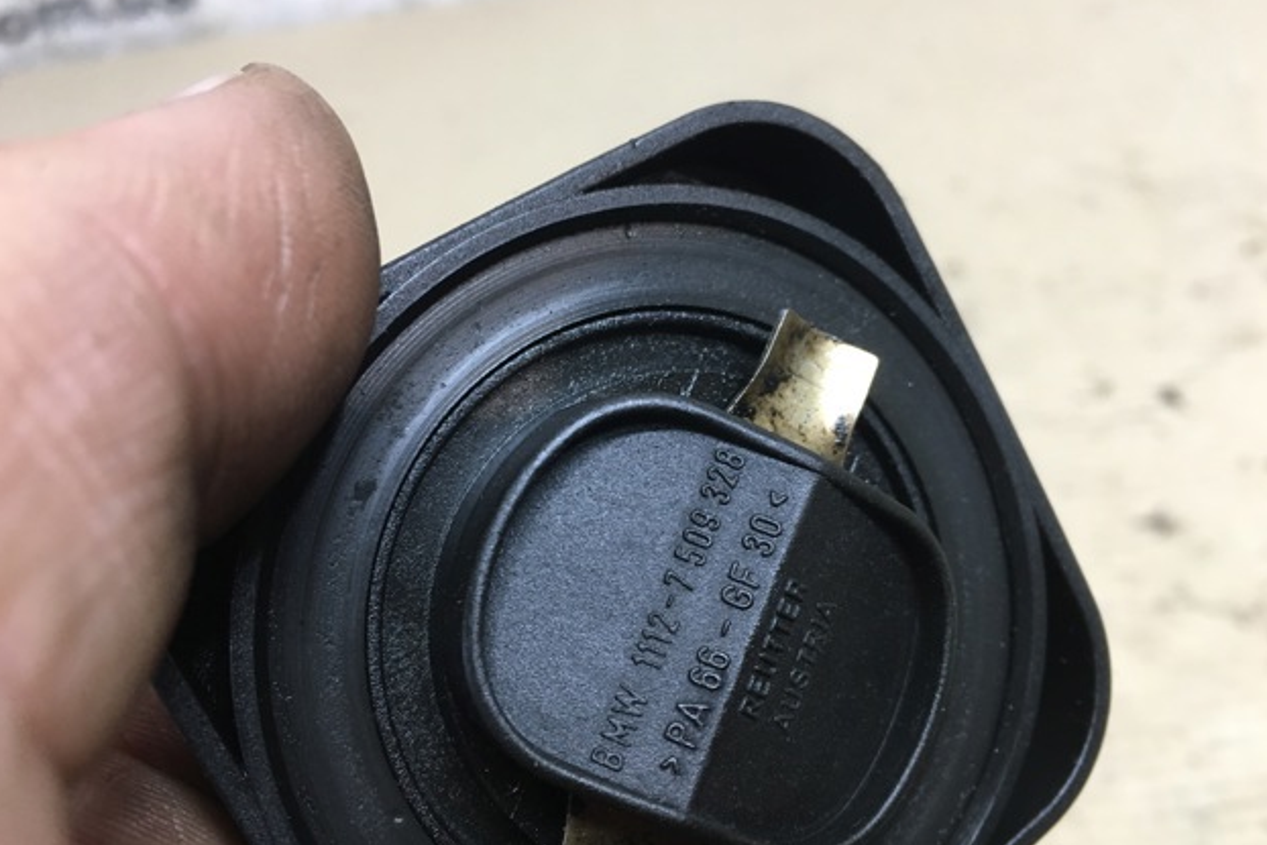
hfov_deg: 60.3
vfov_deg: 42.3
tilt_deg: -41.9
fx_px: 1091
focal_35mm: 31
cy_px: 469
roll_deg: +10.1
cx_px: 640
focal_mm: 4.15
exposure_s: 1/33
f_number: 2.2
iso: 125
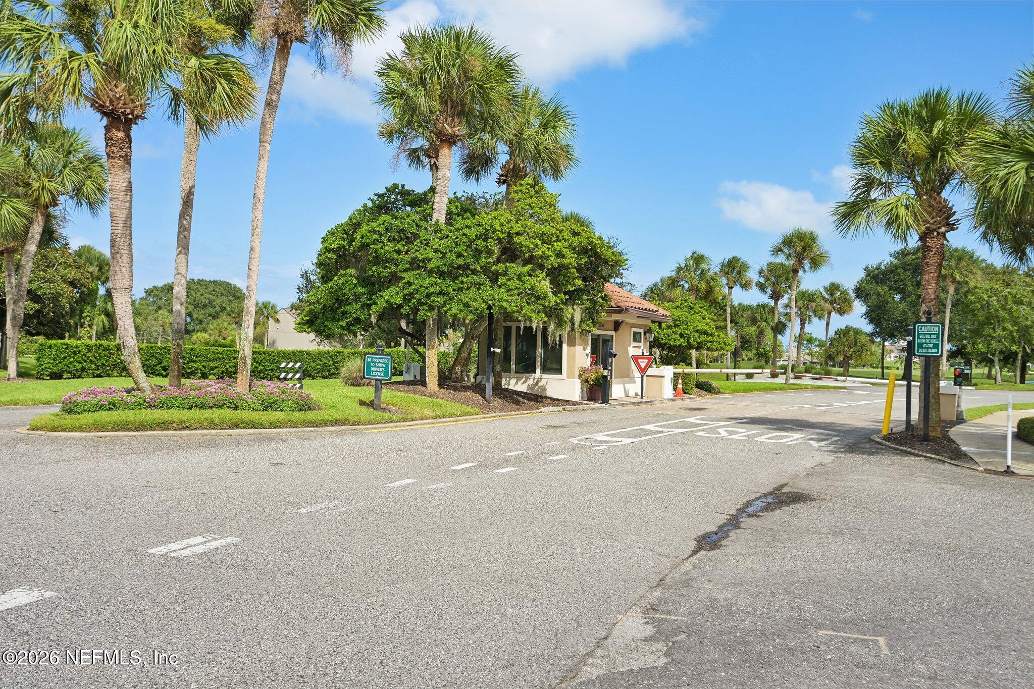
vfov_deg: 43.6
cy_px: 344
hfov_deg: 61.9
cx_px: 517
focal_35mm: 30
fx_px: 862
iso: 100
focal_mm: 30
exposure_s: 1/250
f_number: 8
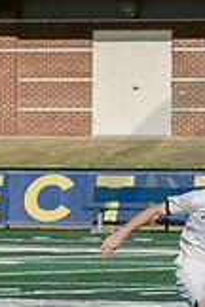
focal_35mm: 668
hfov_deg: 2.1
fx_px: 5705
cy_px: 413
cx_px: 239
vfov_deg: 3.1
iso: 640
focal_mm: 70
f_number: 5.6
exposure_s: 1/4000
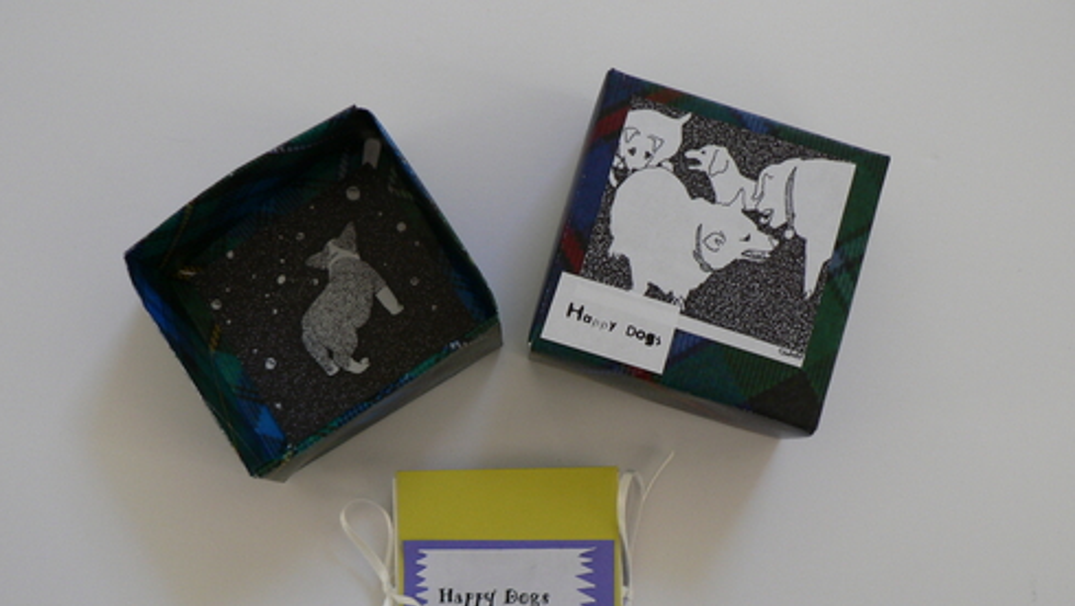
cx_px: 535
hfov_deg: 50.5
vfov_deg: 29.6
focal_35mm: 40
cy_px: 368
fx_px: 1141
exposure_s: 1/60
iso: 100
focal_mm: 6
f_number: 2.8
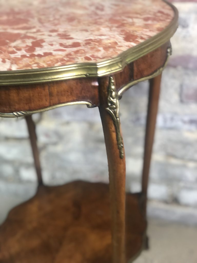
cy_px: 132
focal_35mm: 52
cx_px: 98
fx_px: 395
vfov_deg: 36.8
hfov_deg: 28.0
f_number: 2.4
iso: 125
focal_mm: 6
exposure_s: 1/33
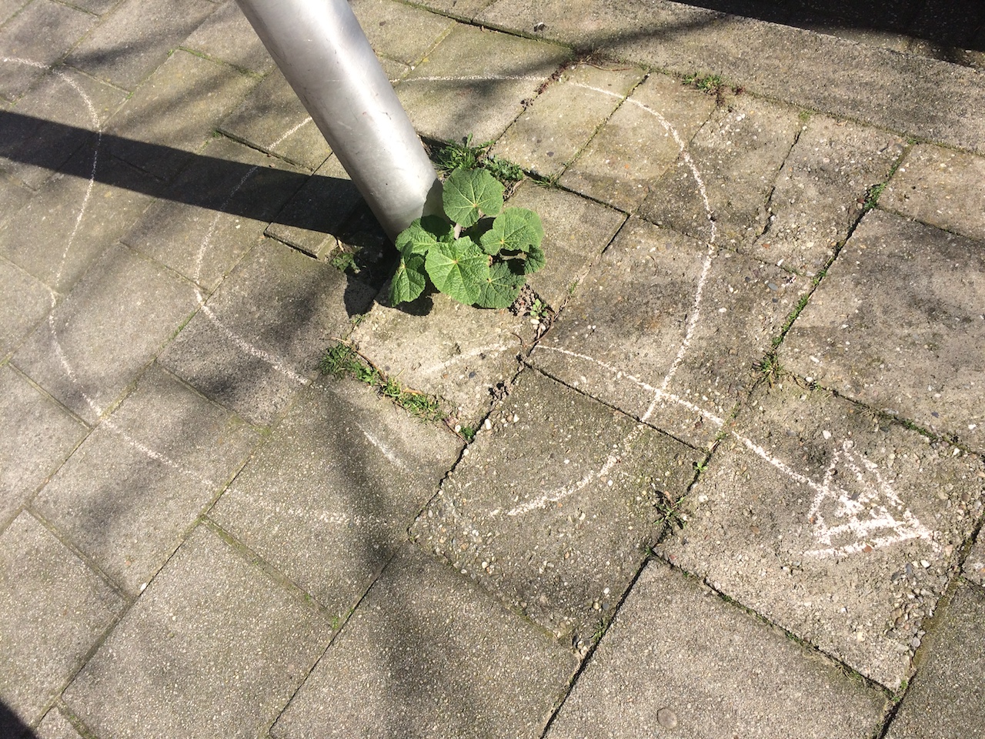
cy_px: 370
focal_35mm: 29
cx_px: 492
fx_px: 825
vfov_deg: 48.2
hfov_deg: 61.7
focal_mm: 4.15
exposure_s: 1/1282
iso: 32
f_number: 2.2
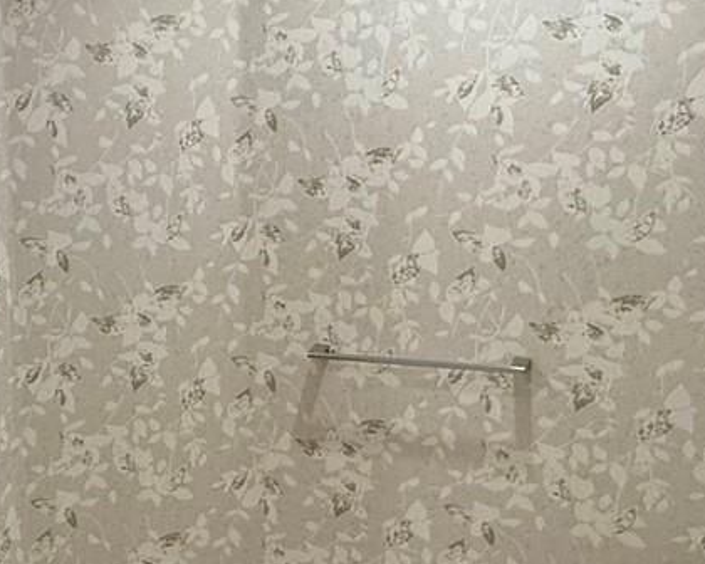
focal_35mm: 52
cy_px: 363
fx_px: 1085
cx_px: 112
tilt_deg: -9.9
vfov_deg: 29.0
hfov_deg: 34.6
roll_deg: +0.9
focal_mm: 2.22
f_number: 2.2
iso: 200
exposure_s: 1/60
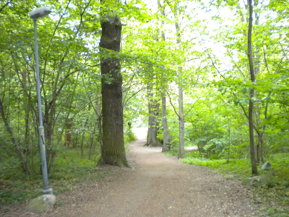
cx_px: 144
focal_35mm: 35
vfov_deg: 40.7
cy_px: 108
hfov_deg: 52.6
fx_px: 292
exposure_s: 1/32
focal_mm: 6.3
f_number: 3.1
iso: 500
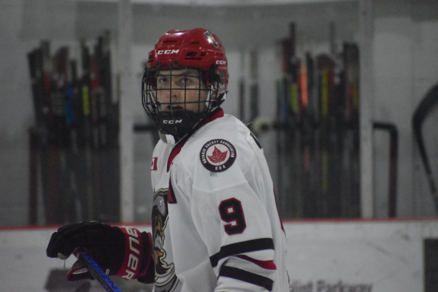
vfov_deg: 3.1
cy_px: 146
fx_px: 5475
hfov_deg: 4.6
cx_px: 219
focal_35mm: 450
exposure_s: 1/500
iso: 12800
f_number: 6.3
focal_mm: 300
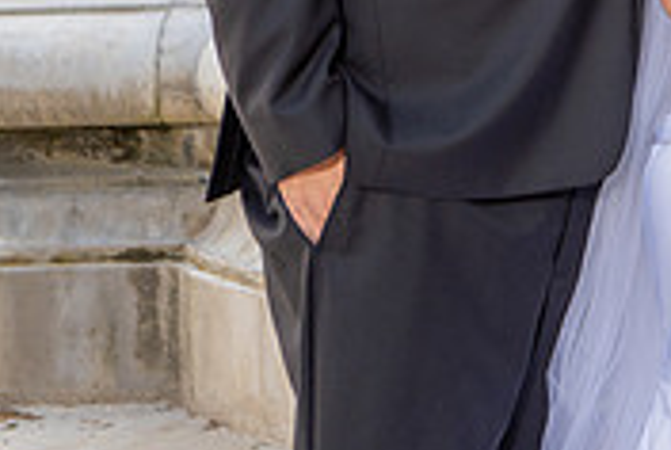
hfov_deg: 9.7
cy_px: -406
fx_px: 3865
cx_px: 907
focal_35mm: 207
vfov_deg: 6.5
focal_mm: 50
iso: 100
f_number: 4.5
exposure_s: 1/200
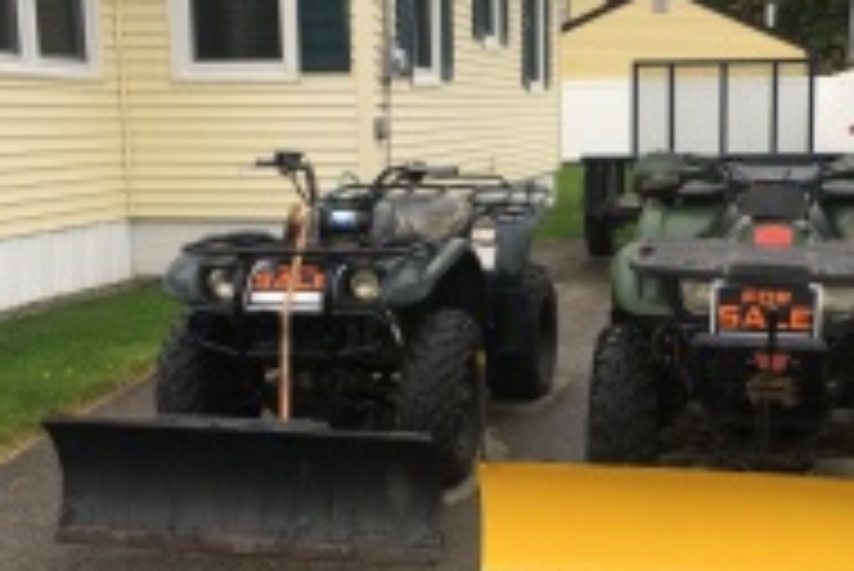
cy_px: 351
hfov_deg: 34.2
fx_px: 1377
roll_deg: +1.2
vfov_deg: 23.4
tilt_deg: -10.6
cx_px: 562
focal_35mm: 58
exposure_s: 1/120
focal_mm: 4.15
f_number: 2.2
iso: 40
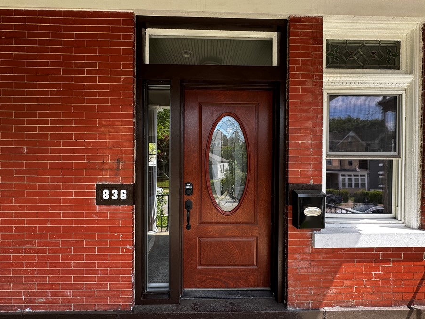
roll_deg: -0.5
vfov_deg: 78.1
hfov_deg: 94.5
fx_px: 196
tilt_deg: -1.2
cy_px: 163
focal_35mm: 16
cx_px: 211
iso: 40
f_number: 2.2
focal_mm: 2.22
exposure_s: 1/162
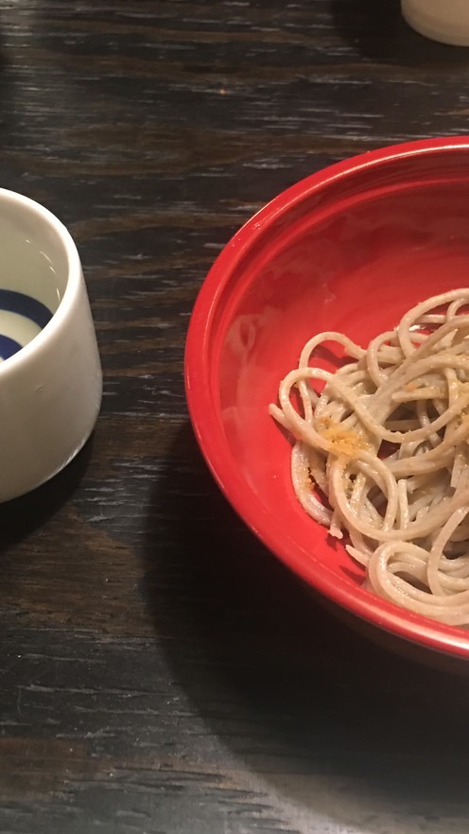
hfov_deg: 27.6
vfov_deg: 47.4
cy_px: 418
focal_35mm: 43
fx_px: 951
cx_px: 295
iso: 64
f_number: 2.2
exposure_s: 1/4
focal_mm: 4.15
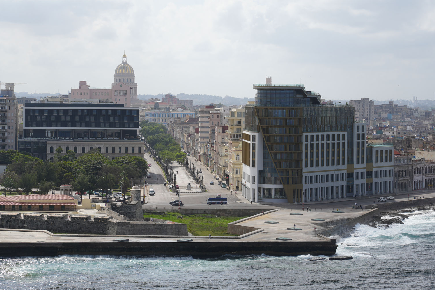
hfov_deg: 18.4
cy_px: 146
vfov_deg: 12.3
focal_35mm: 111
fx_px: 1341
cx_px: 224
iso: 100
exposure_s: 1/320
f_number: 10
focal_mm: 105
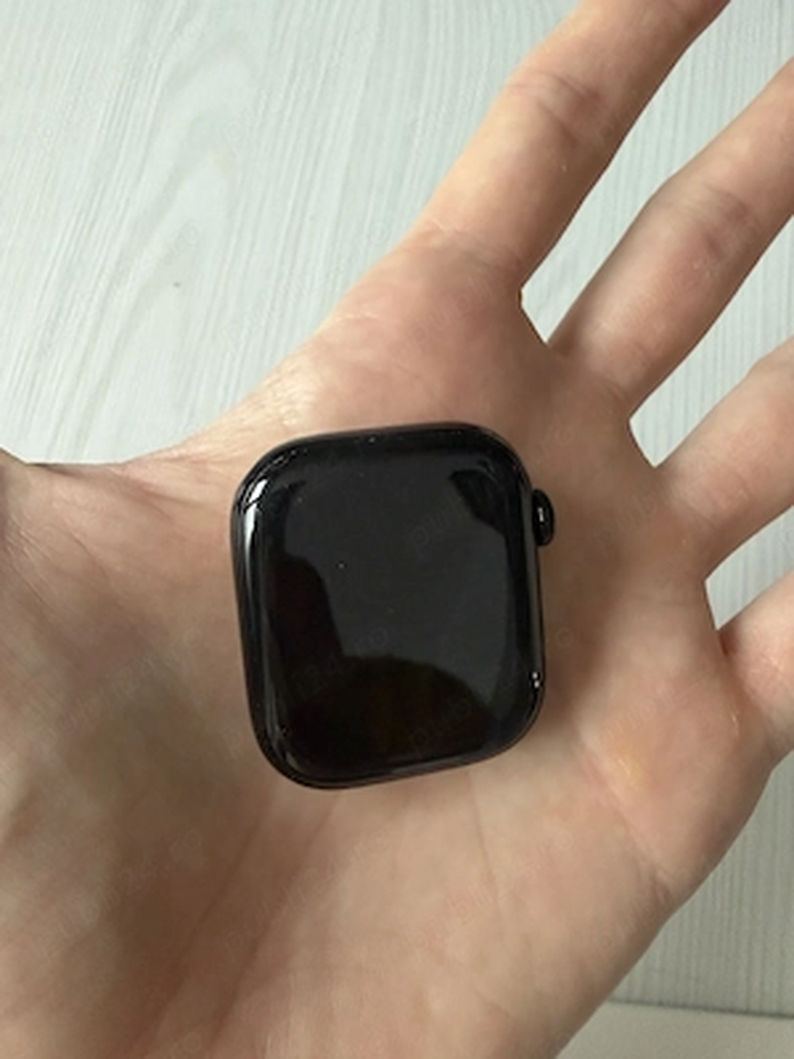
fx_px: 795
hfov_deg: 53.1
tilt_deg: -72.4
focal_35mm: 26
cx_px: 397
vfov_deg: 67.3
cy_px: 530
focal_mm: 2.22
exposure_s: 1/60
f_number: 2.2
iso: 640
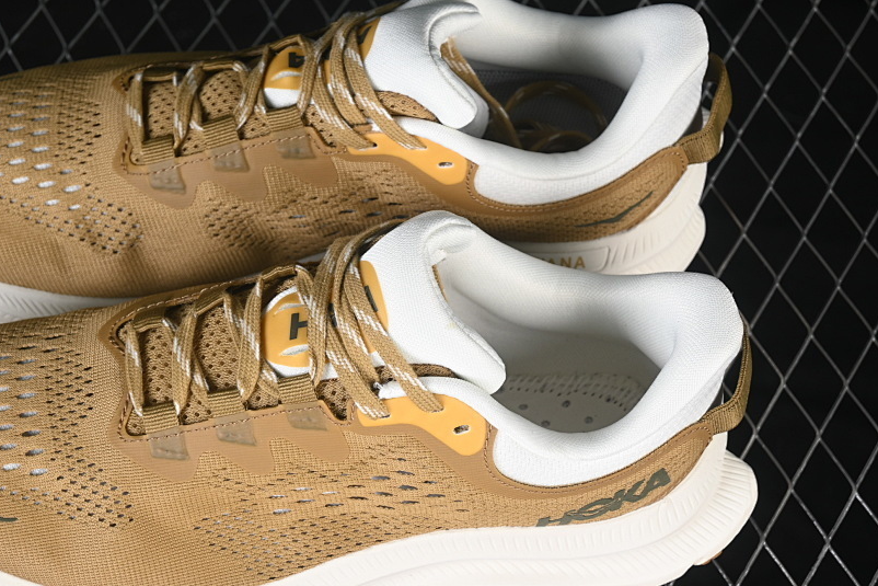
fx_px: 2464
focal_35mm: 101
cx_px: 301
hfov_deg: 20.1
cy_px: 323
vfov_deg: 13.6
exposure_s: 1/60
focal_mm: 50
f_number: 6.3
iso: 160
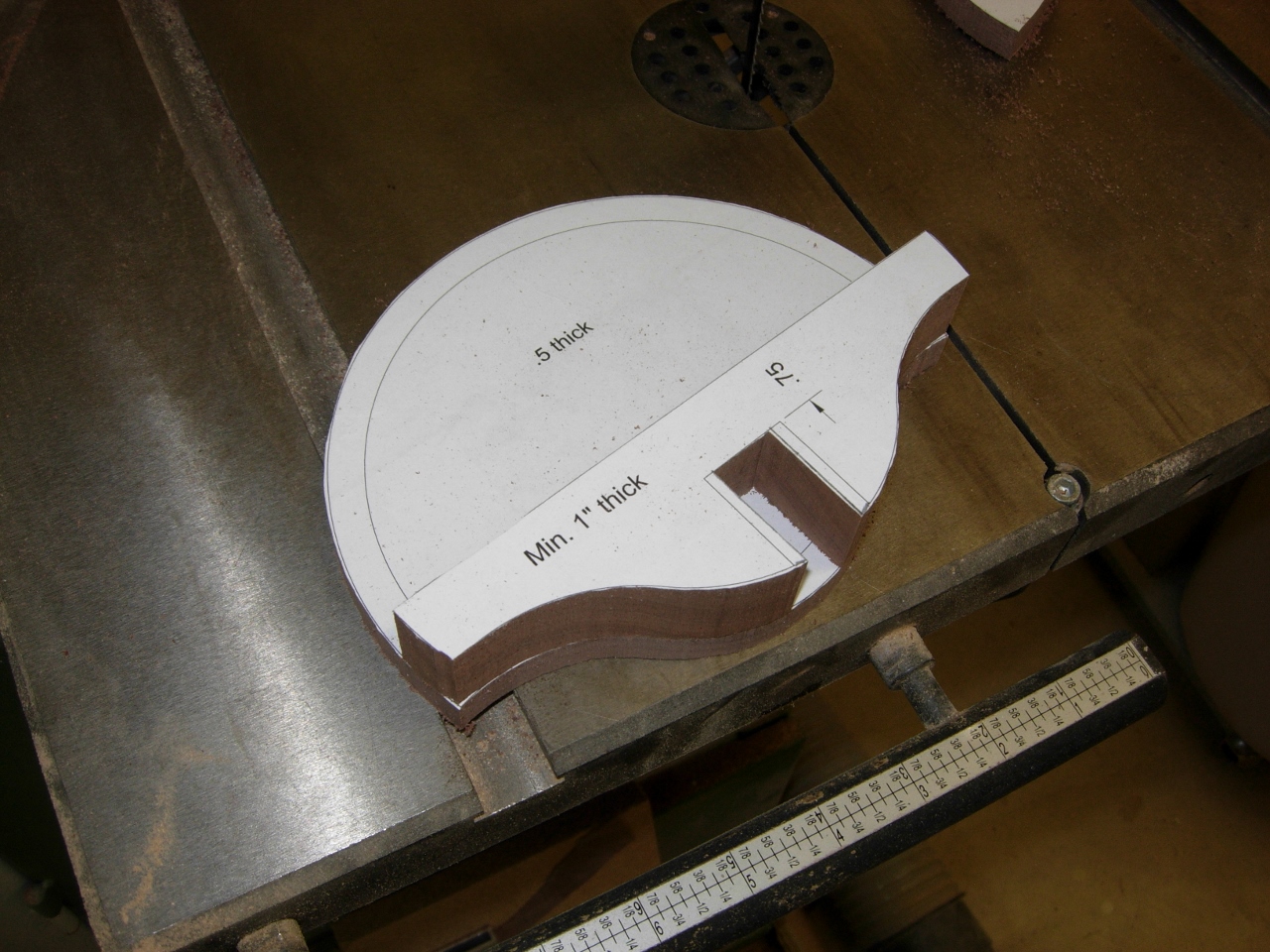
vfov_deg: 39.7
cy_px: 476
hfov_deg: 51.4
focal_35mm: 36
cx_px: 635
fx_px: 1321
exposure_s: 1/45.2
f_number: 3.8
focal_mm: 7.5
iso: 50
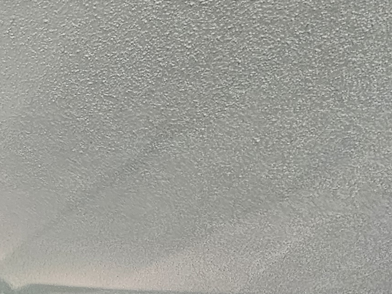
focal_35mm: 61
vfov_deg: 17.3
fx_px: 691
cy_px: 592
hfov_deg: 28.0
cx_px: -68
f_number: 2.2
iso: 125
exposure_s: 1/60
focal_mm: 2.2
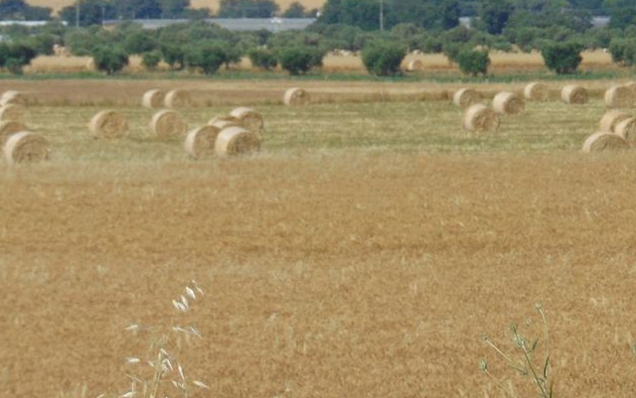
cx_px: 581
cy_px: -35
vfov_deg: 4.0
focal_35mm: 330
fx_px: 5720
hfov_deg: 6.4
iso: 800
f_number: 4
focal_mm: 29.5
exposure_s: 1/15
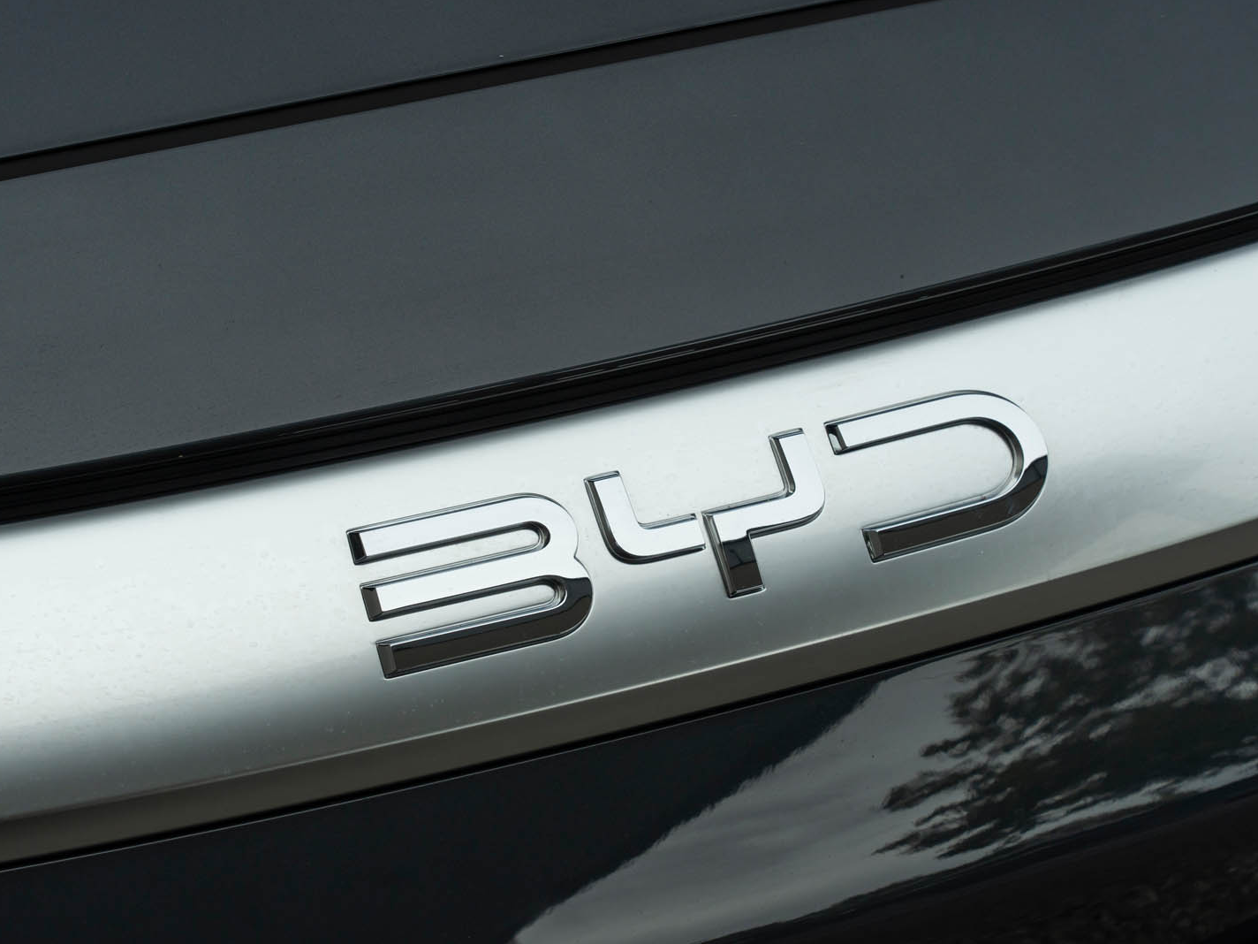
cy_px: 506
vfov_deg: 12.6
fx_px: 4288
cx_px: 546
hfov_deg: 16.7
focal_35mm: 118
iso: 500
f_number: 11
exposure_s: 1/100
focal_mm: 91
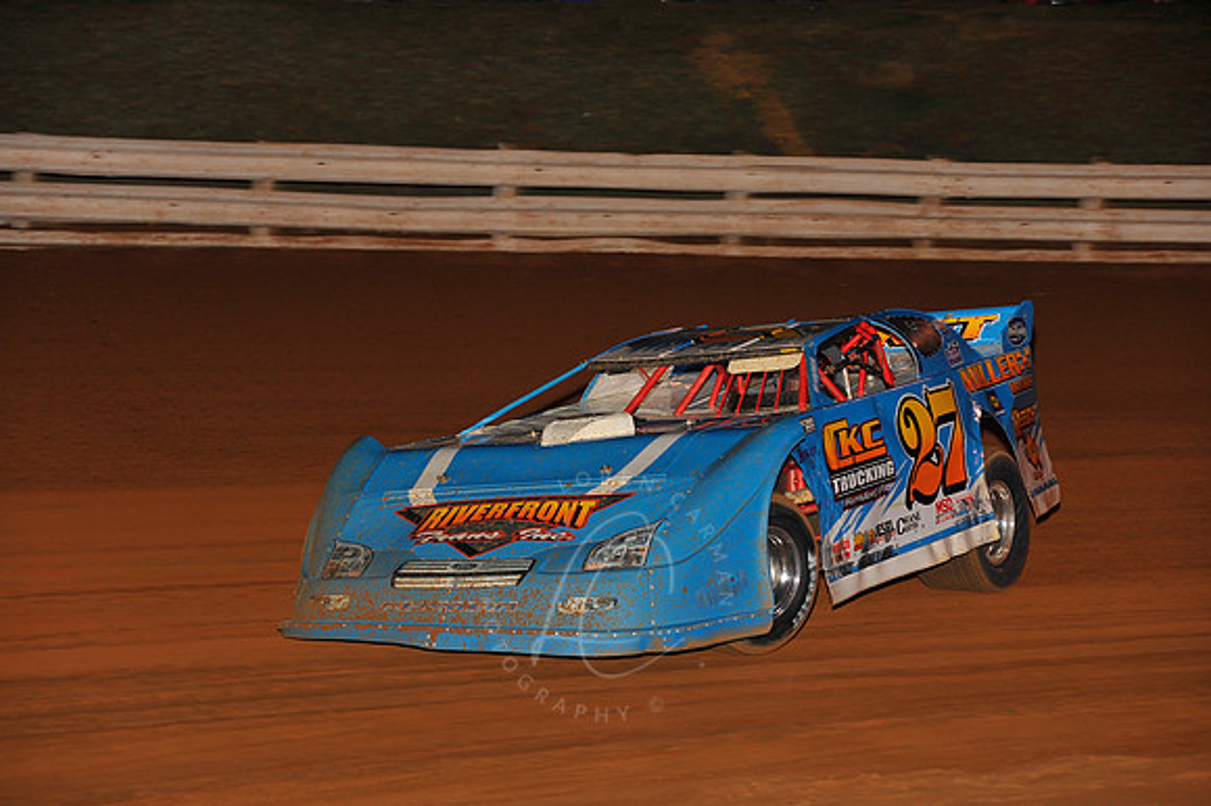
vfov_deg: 11.0
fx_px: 4202
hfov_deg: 16.4
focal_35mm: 125
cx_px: 606
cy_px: 403
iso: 500
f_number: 5.6
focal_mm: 125
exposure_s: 1/250
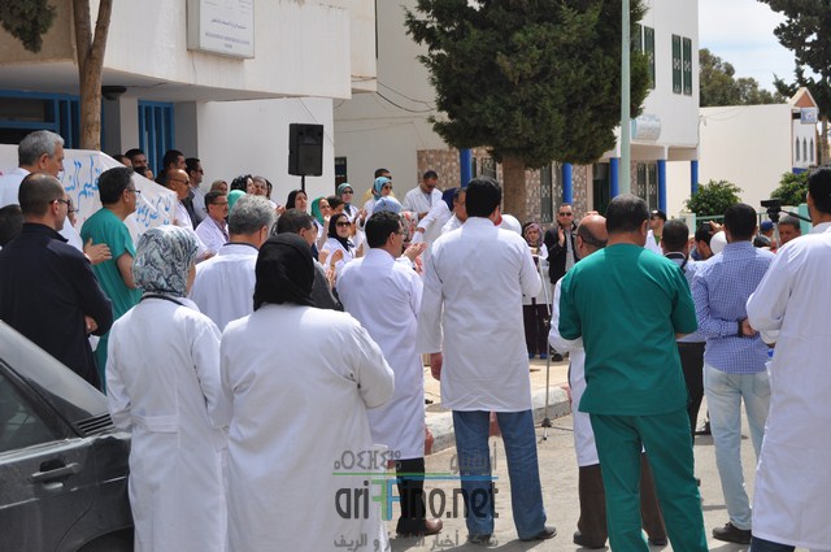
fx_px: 1556
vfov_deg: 20.1
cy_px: 276
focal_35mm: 68
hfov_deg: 29.9
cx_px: 416
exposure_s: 1/400
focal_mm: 45
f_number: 10
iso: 200
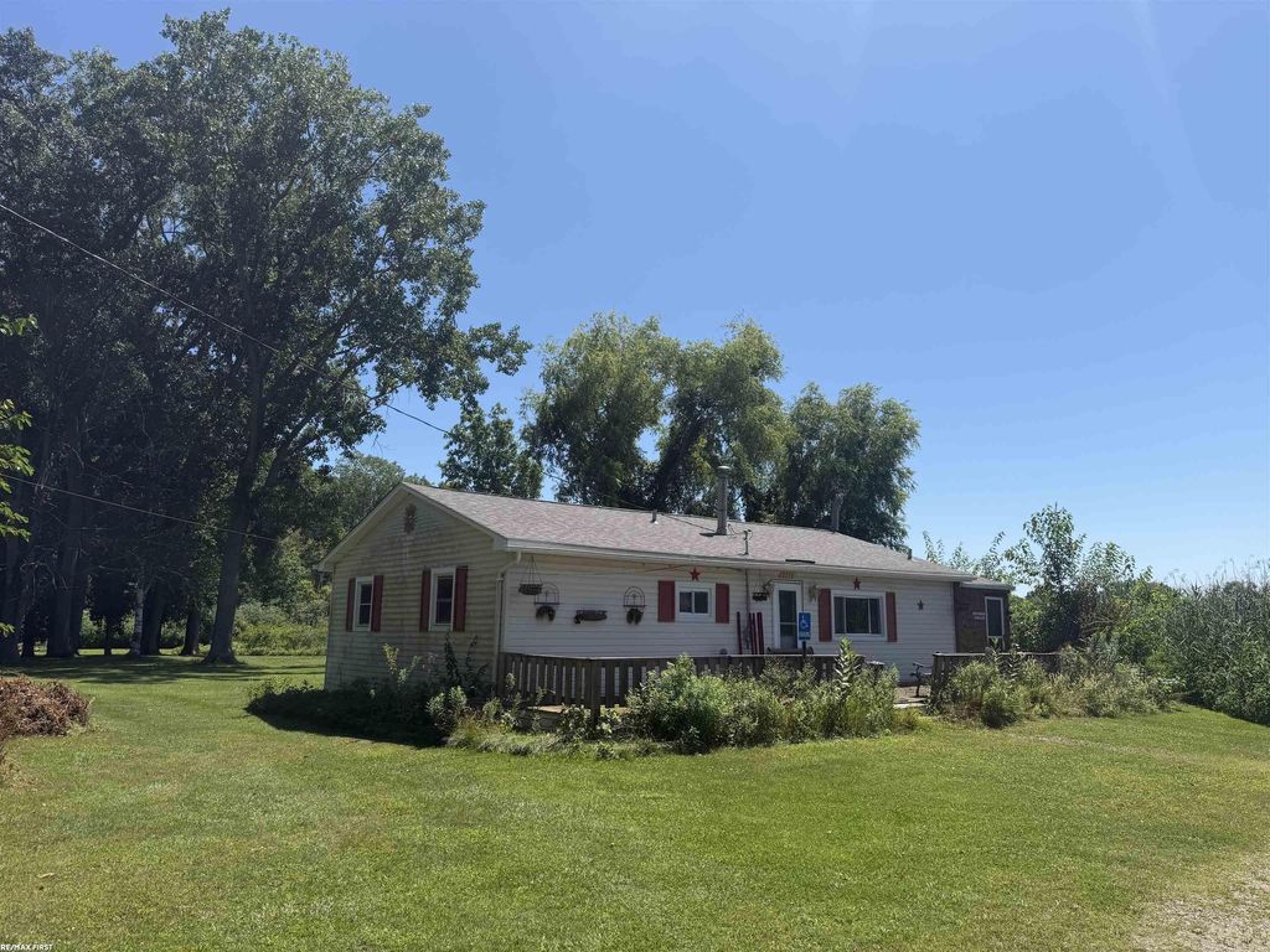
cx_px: 635
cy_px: 476
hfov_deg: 71.6
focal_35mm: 24
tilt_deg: +9.3
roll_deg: +1.2
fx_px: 881
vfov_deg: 56.8
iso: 80
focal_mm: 6.76
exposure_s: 1/4673
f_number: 1.78
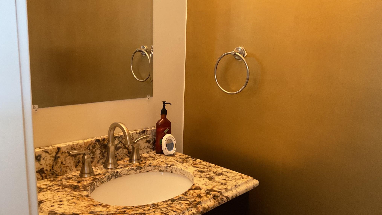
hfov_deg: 61.0
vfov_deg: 36.7
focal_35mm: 32
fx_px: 324
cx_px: 190
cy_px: 111
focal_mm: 3
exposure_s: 1/60
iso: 250
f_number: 1.8
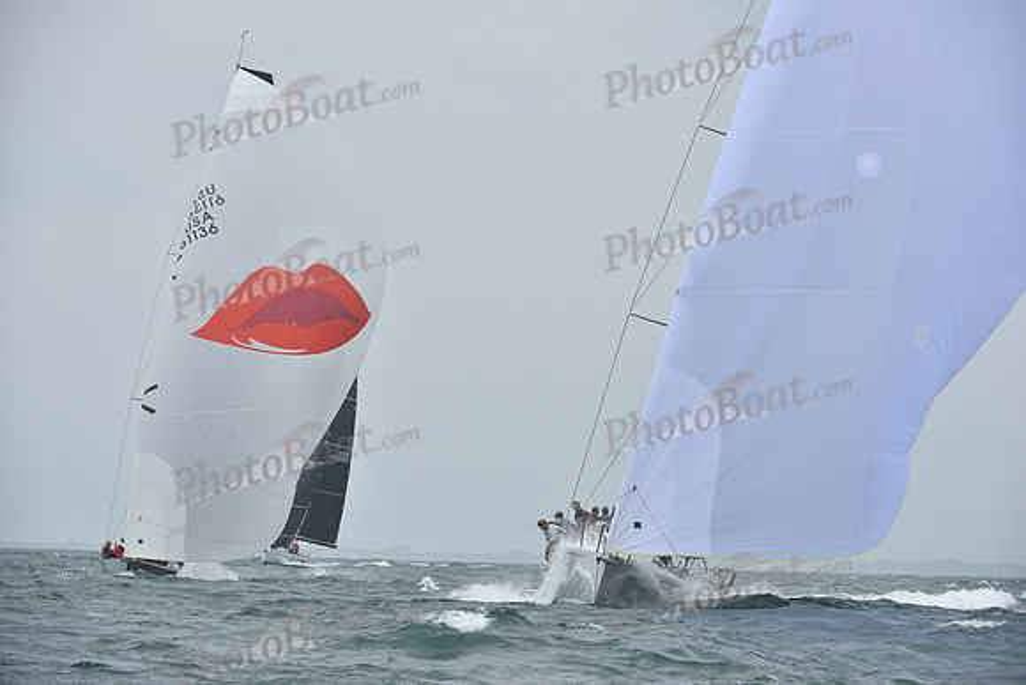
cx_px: 513
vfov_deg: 6.9
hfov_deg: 10.3
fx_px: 5701
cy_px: 342
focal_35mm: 200
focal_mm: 200
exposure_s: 1/1000
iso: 320
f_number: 7.1
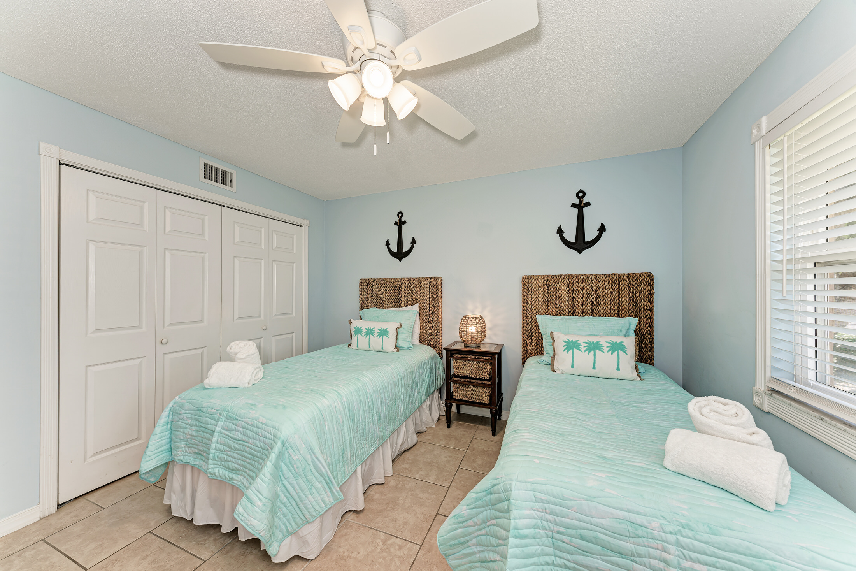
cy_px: 286
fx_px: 285
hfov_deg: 112.6
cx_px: 428
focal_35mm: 12
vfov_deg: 90.0
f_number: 7.1
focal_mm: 12
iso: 100
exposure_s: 1/15
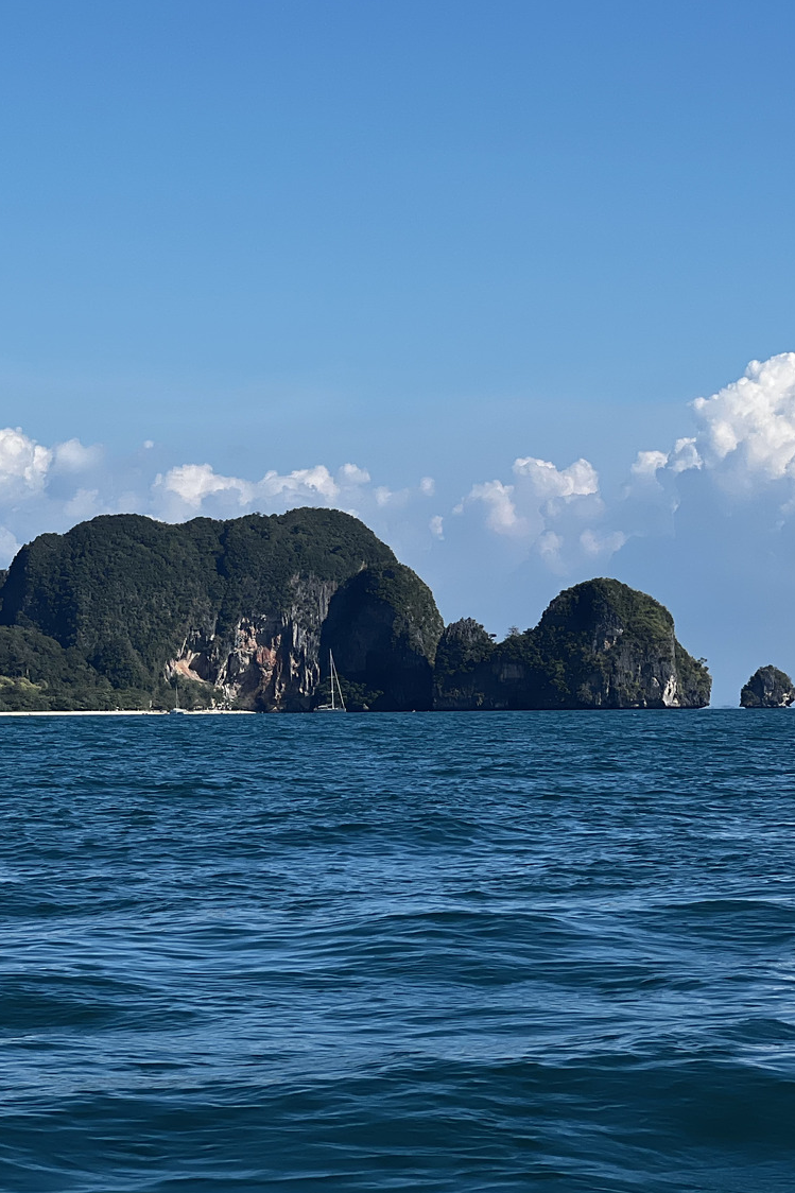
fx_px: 3777
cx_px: 231
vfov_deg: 17.9
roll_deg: -0.2
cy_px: 598
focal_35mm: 114
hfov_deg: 12.0
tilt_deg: +2.3
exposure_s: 1/995
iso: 32
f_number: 2.8
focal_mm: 9
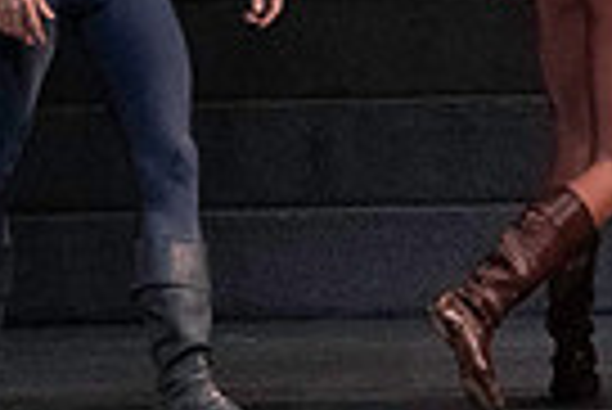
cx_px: 927
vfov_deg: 1.6
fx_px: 14482
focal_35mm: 851
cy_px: -228
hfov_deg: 2.4
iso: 16000
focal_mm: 200
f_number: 13
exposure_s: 1/400
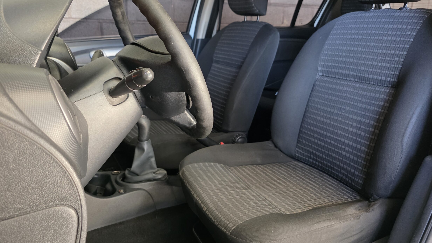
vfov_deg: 44.4
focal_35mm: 26
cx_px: 216
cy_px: 119
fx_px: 298
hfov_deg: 71.9
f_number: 1.7
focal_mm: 6.3
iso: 1000
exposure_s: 1/100
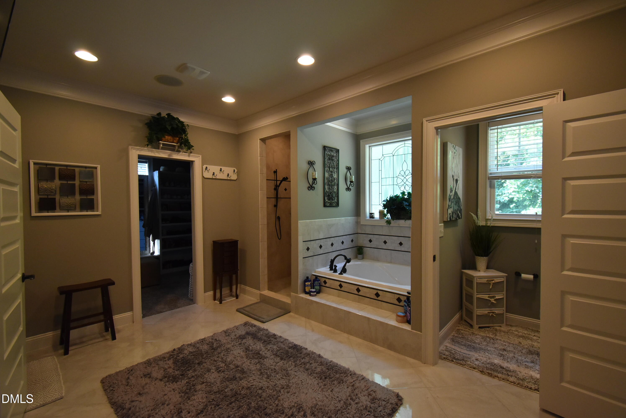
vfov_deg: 77.4
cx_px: 313
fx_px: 261
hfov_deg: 100.3
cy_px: 209
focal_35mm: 15
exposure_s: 1/125
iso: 1250
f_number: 4.5
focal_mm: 10
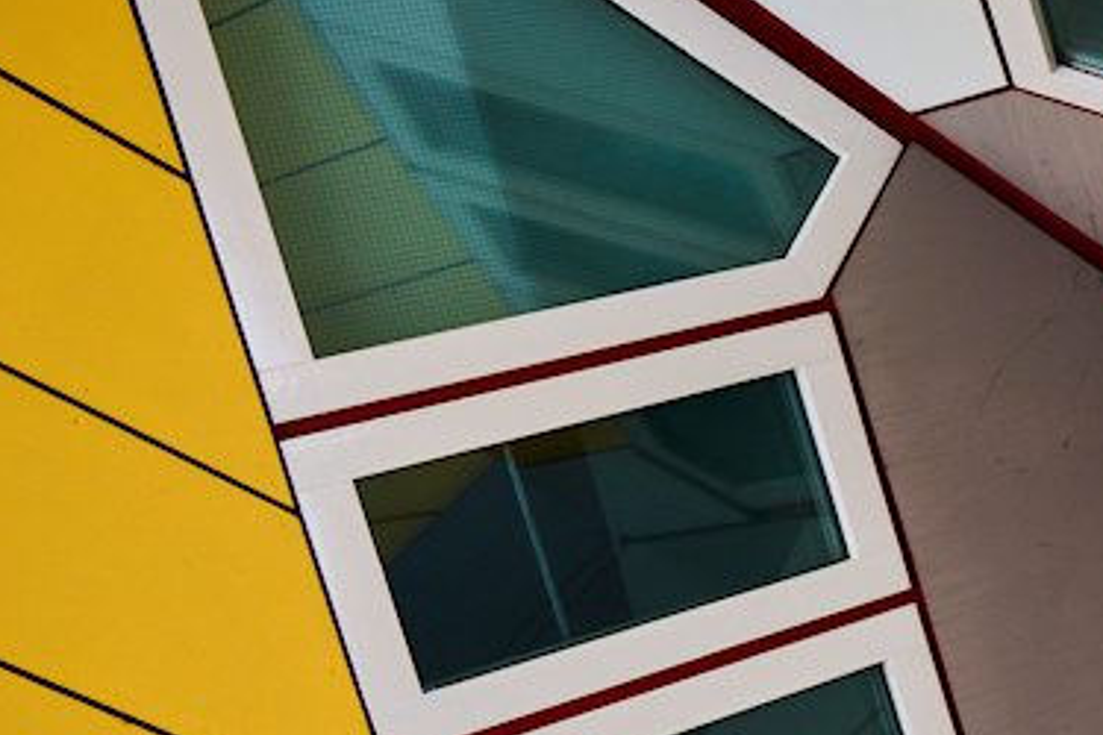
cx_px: 2082
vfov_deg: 16.2
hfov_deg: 18.1
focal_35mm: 84
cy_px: 512
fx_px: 2573
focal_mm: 21
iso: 200
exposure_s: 1/30
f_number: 8
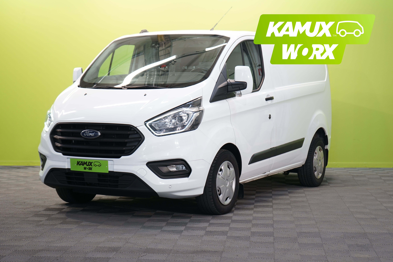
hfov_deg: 30.1
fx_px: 731
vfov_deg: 20.3
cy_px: 131
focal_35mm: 67
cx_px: 196
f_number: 5.6
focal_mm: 67
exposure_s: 1/25
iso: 400
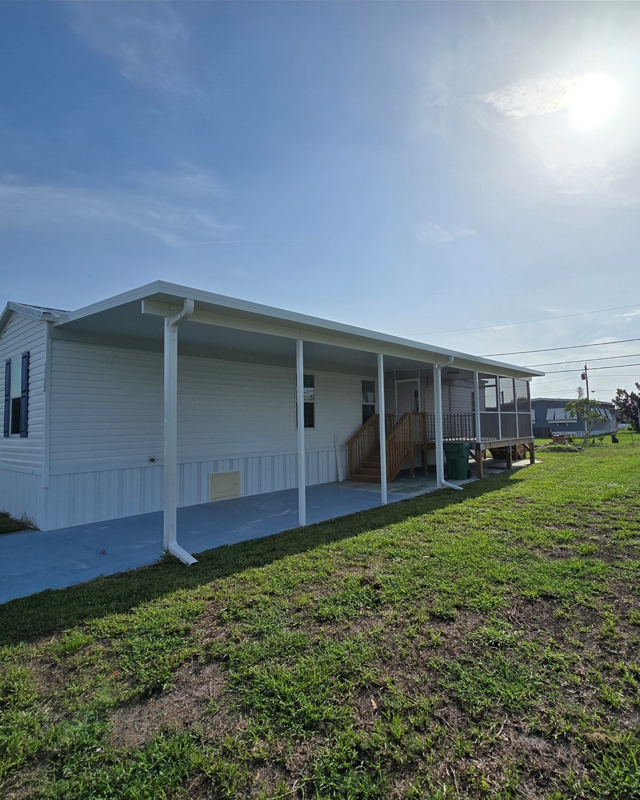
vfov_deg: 89.6
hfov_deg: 76.8
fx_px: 403
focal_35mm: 17
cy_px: 401
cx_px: 351
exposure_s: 1/7960
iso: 50
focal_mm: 2.2
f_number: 2.2
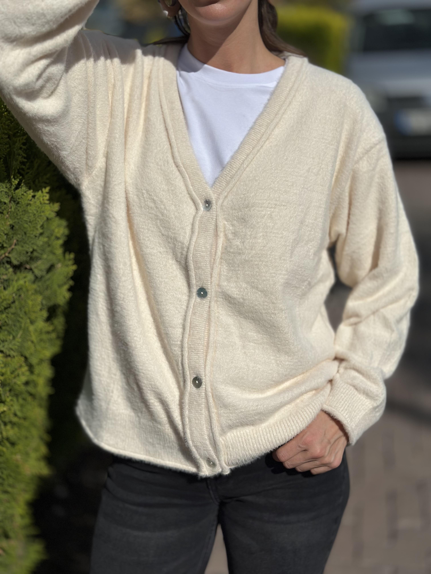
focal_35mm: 48
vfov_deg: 39.7
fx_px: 797
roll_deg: +0.8
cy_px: 287
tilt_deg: -14.4
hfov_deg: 30.3
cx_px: 216
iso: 80
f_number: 1.78
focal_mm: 6.86
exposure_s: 1/41667
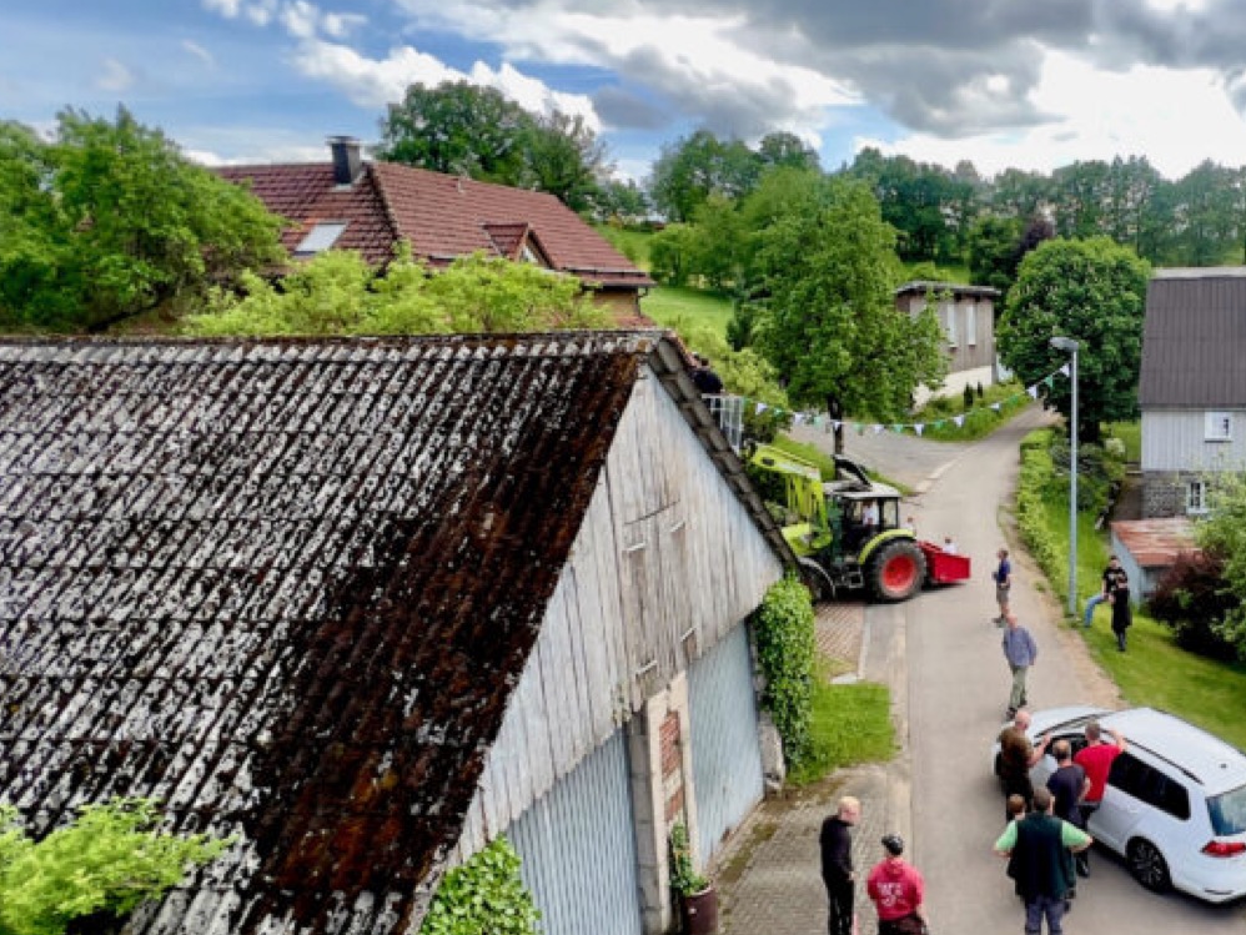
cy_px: 532
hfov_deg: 62.7
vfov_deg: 54.7
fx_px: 900
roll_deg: +1.4
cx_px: 1018
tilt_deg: -13.0
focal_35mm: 25
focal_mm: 1.57
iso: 32
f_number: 1.8
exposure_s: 1/268
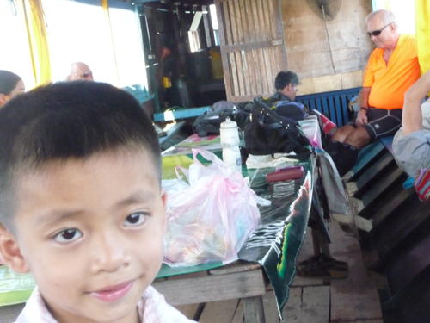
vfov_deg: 21.9
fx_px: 832
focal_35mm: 67
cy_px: 162
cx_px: 215
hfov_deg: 29.0
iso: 800
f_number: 4.5
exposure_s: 1/250
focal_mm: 11.3
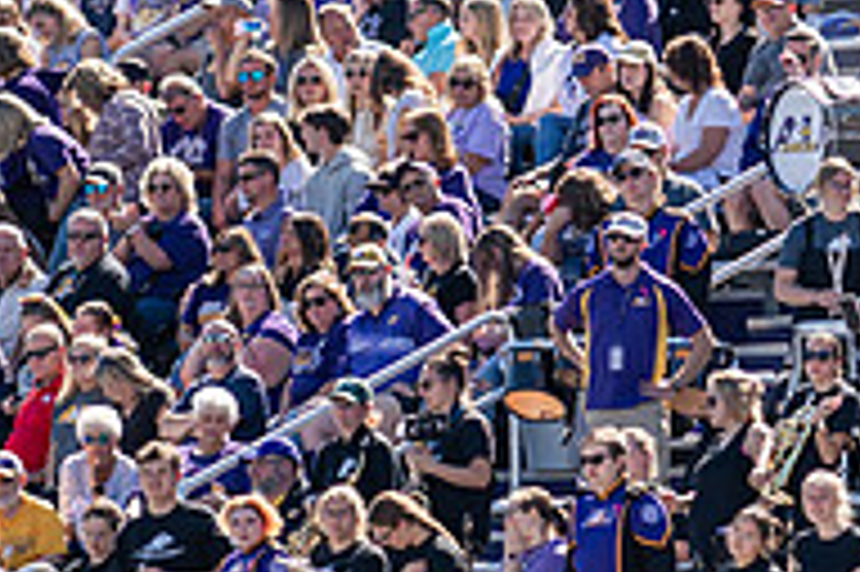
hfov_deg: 2.3
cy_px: 331
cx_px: 675
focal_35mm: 912
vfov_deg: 1.5
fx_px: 21767
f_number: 3.2
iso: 200
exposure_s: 1/1250
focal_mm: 300
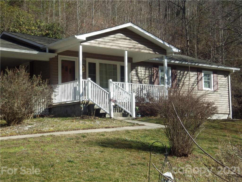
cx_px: 121
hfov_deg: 27.4
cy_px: 91
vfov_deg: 20.7
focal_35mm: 71
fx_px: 496
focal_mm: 12.8
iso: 100
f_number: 4.2
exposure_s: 1/500
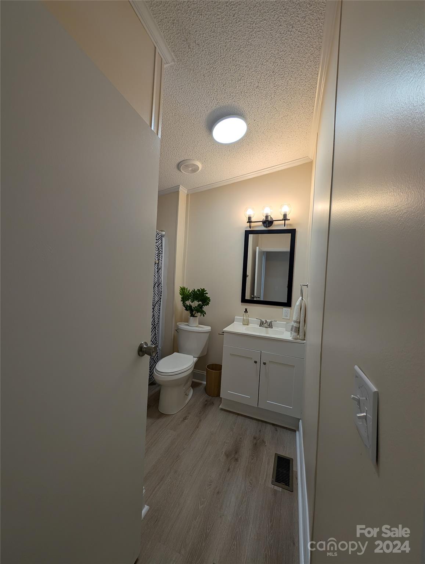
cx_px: 212
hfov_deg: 94.7
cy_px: 282
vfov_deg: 110.4
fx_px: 196
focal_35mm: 12
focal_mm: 2.23
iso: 42
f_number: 1.95
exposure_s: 1/97.2
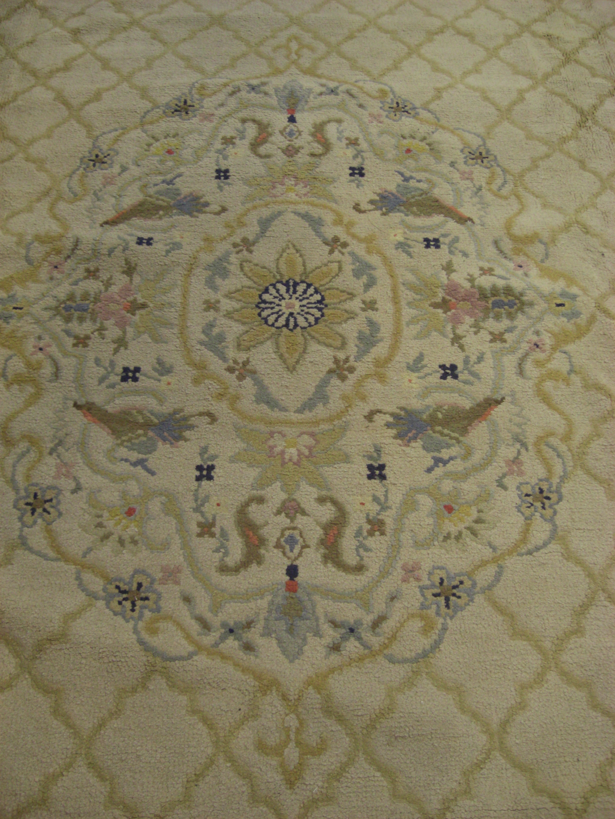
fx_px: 900
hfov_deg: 37.7
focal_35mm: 38
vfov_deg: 49.0
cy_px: 410
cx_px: 308
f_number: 2.8
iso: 400
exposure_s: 1/50
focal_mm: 7.9
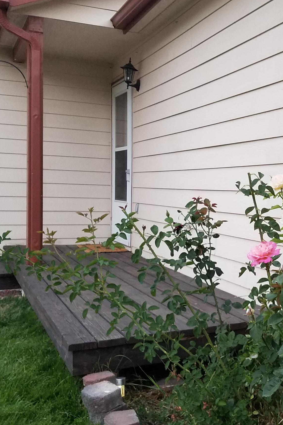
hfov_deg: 27.4
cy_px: 220
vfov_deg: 41.9
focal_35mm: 47
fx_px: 554
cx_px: 268
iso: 200
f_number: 1.7
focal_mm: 4.2
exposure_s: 1/18
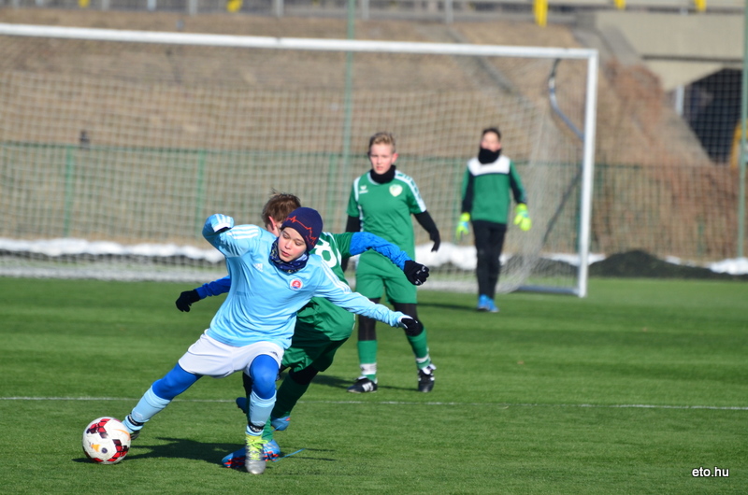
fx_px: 8398
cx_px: 374
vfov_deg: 3.4
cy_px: 248
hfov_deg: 5.1
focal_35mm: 405
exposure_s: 1/2000
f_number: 5.6
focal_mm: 270
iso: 500
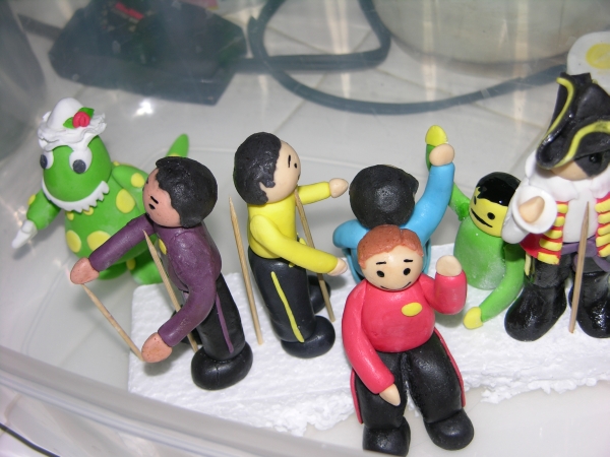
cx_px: 305
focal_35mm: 70
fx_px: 1234
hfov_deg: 27.8
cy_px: 228
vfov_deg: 21.0
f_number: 3.3
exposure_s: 1/120
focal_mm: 17.8
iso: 50
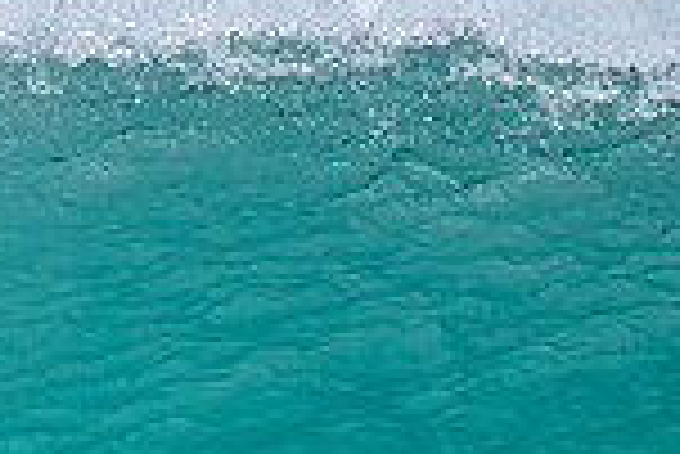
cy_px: 533
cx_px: -862
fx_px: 69577
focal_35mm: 3680
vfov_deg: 0.4
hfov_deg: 0.6
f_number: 6.3
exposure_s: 1/2000
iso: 1800
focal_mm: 800
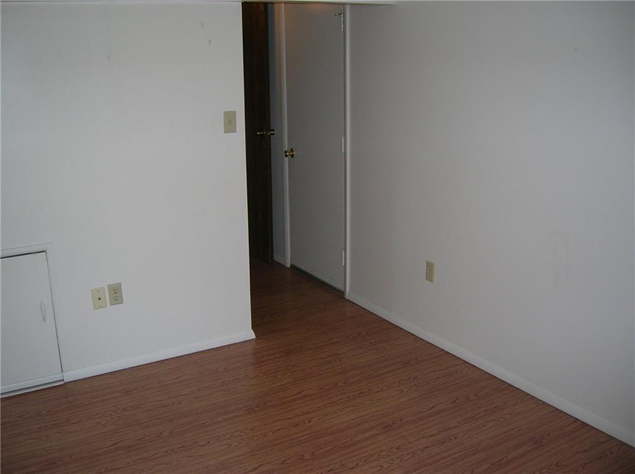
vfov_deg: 41.7
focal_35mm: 34
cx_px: 318
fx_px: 623
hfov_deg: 54.0
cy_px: 237
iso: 50
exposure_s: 1/60.1
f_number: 2.9
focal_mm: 5.7
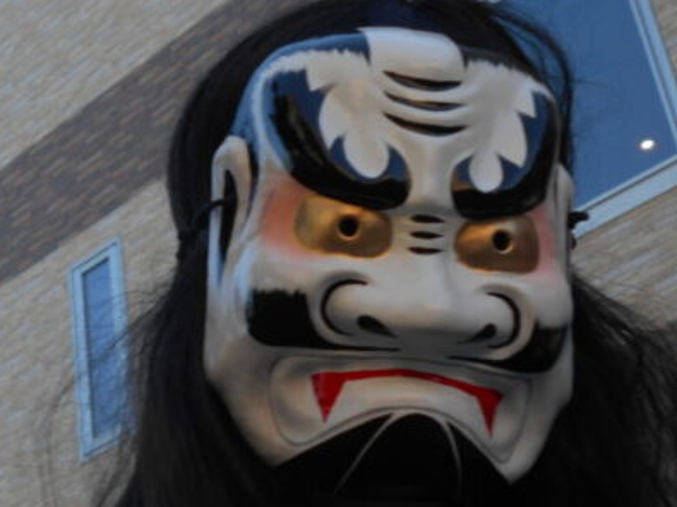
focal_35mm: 76
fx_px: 1486
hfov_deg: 25.5
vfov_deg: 19.4
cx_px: 218
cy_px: 293
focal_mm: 8.8
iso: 80
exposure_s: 1/200
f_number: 4.5
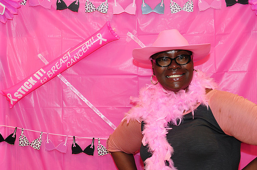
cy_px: 85
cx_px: 128
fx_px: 556
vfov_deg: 17.4
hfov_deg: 26.0
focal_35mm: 78
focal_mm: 52
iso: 640
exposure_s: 1/60
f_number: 5.6
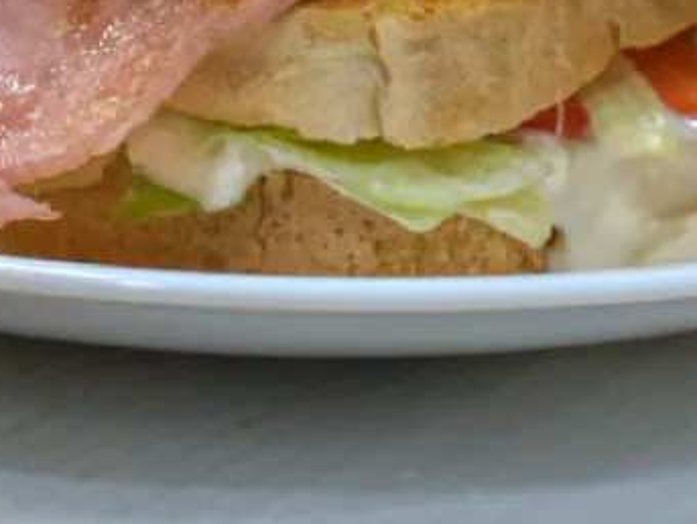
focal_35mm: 168
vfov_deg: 8.7
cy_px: -173
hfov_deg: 11.8
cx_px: 311
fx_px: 3386
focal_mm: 50
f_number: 5.6
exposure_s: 1/125
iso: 3200
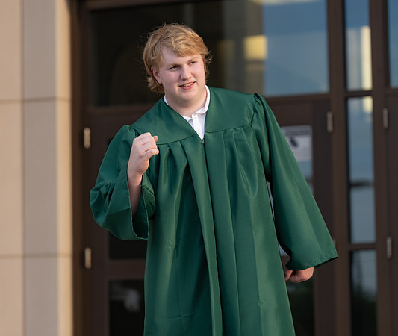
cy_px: 166
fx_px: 1584
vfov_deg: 12.1
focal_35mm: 132
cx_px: 184
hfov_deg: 14.3
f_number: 2.8
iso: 100
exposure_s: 1/400
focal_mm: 108
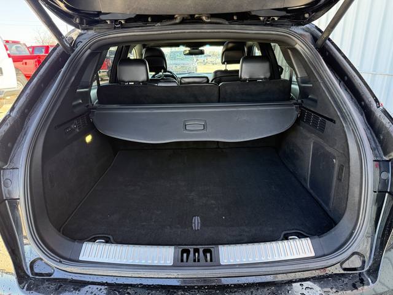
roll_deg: -1.6
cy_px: 148
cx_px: 196
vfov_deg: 56.8
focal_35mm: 24
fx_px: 272
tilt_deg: -19.0
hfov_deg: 71.6
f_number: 1.78
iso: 200
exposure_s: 1/205
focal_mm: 6.76
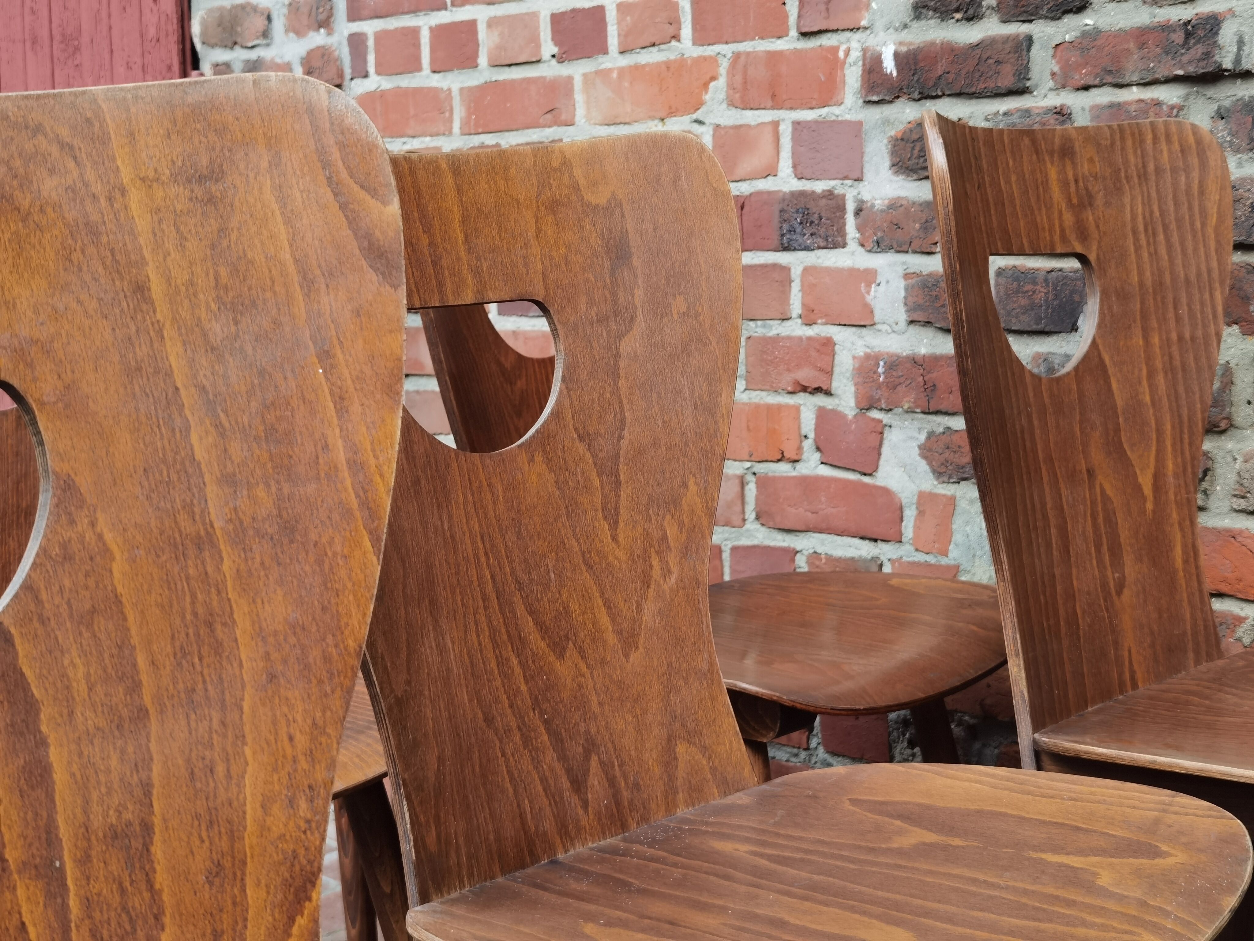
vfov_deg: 28.6
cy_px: 470
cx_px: 627
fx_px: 1848
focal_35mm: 51
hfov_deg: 37.5
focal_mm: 6.71
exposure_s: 1/100
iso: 64
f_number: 1.9
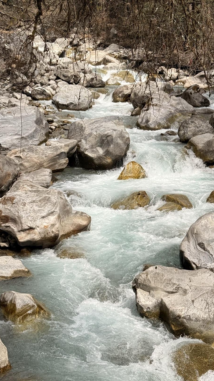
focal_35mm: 62
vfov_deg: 33.8
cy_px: 181
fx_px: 625
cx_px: 133
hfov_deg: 19.4
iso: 64
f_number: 1.78
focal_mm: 6.76
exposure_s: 1/4098
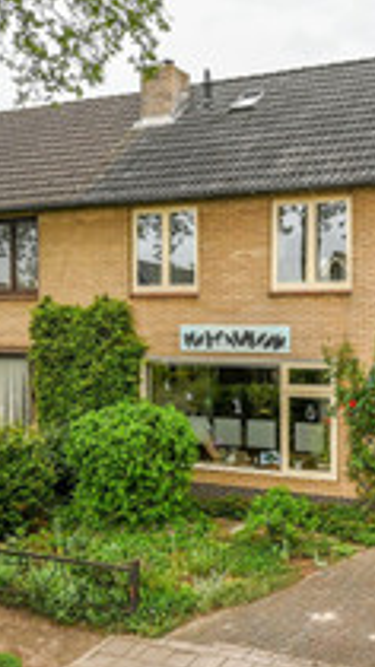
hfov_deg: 40.9
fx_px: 495
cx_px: 124
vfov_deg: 67.9
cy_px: 345
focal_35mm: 28
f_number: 10
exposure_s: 1/50
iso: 400
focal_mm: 14
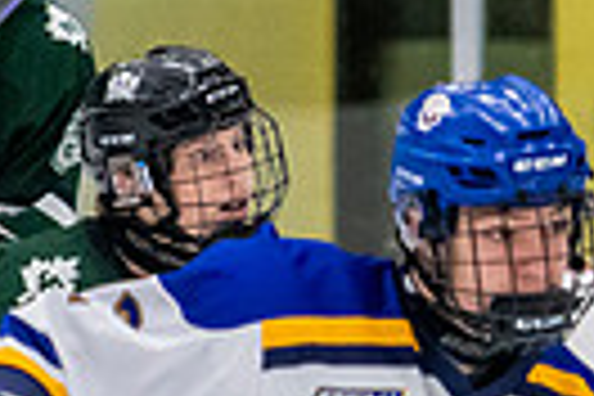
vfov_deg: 1.7
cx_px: -743
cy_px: 516
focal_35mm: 818
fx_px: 13496
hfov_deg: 2.5
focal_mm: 120
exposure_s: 1/640
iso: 2000
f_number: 3.2
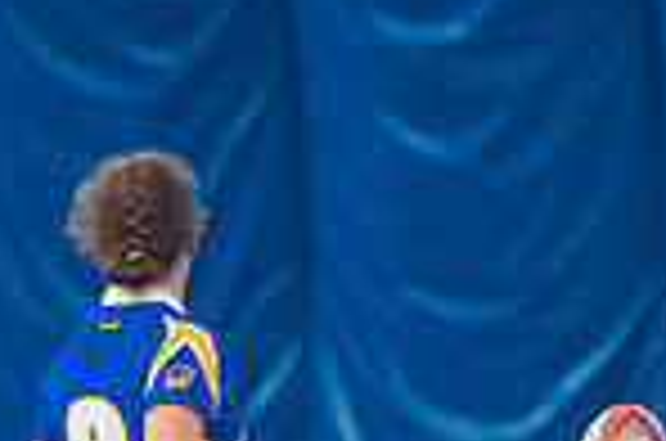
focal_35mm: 1177
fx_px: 21728
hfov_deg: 1.8
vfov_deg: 1.2
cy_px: 554
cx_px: 706
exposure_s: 1/320
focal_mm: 200
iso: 3200
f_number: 2.8
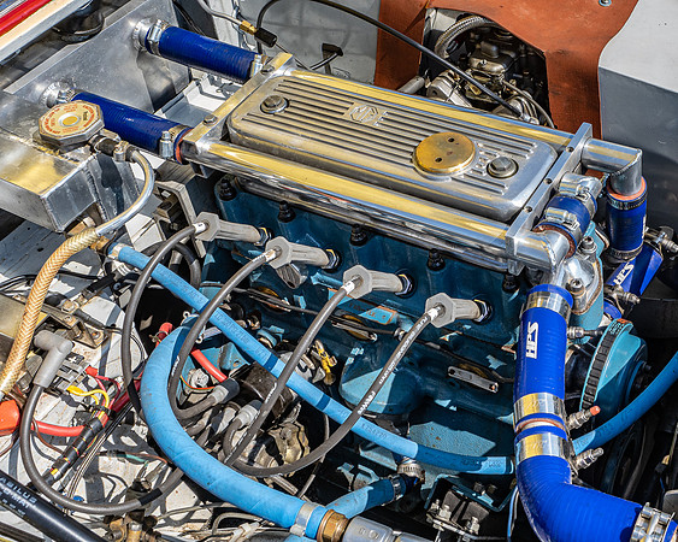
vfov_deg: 32.4
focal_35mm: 46
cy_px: 168
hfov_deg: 39.4
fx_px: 923
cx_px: 499
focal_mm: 16
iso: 100
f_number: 9
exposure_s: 1/125
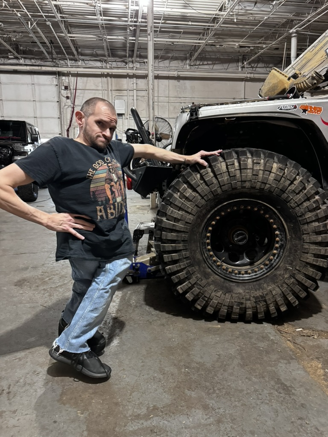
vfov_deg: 71.6
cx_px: 164
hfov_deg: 56.8
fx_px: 303
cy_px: 218
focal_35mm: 24
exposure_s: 1/60
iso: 640
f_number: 1.78
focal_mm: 6.86
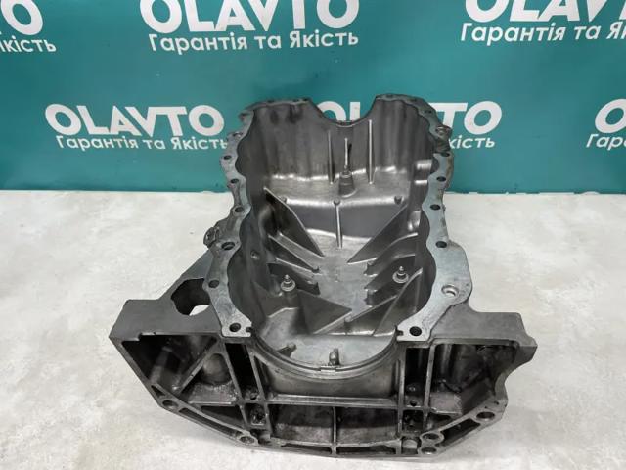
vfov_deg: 53.1
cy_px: 235
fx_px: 470
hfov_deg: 67.3
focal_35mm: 26
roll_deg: +3.5
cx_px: 313
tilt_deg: -40.6
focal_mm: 4.2
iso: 100
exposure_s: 1/100
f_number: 1.6
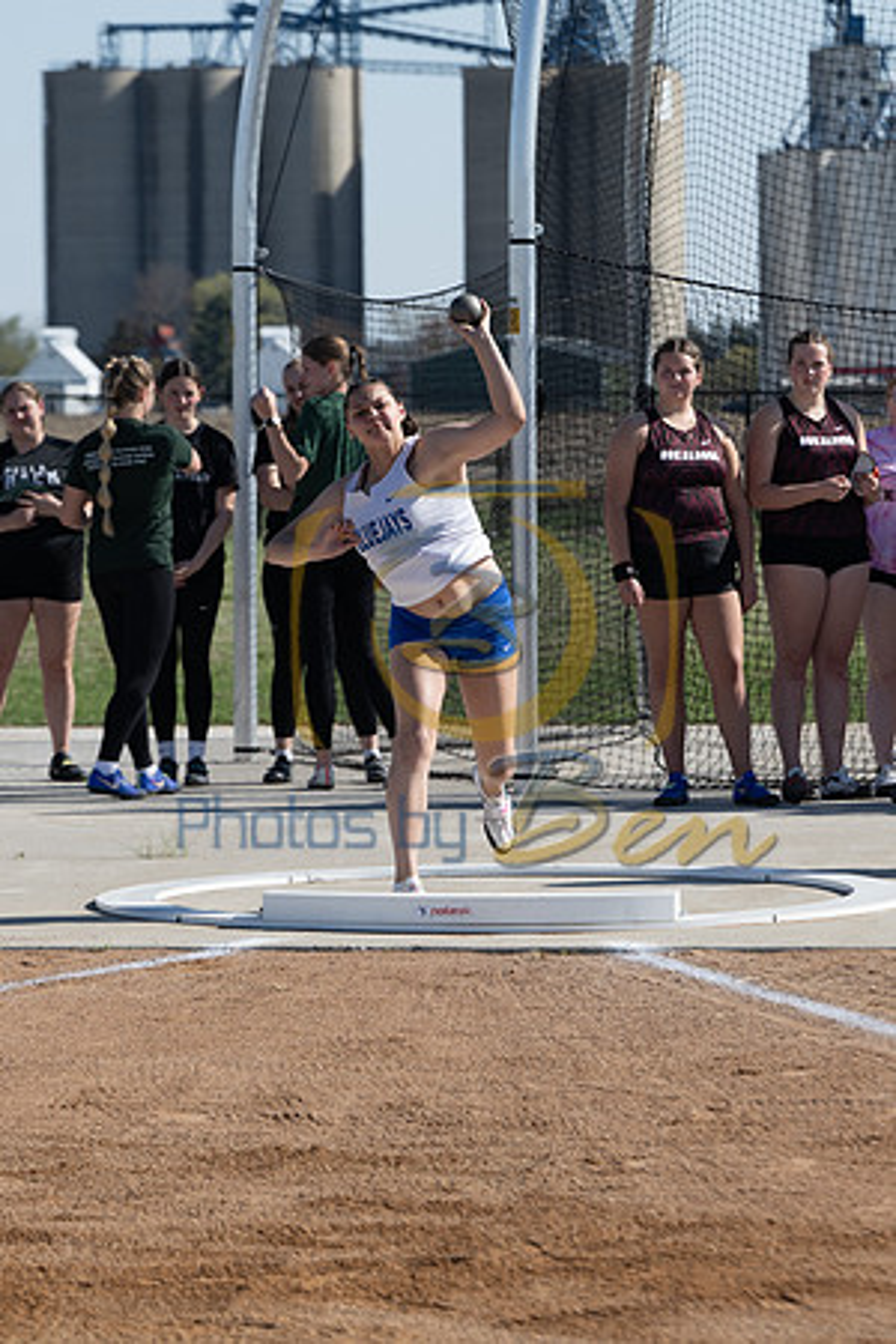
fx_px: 7541
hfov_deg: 6.8
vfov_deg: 10.2
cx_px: 448
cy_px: 672
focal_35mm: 202
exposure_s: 1/1000
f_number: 5.6
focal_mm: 135
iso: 200
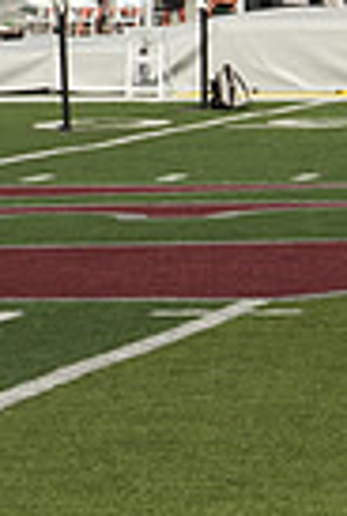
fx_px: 4560
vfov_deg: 6.5
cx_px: 1030
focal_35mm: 317
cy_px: 122
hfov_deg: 4.2
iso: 100
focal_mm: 50
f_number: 11
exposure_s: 1/200
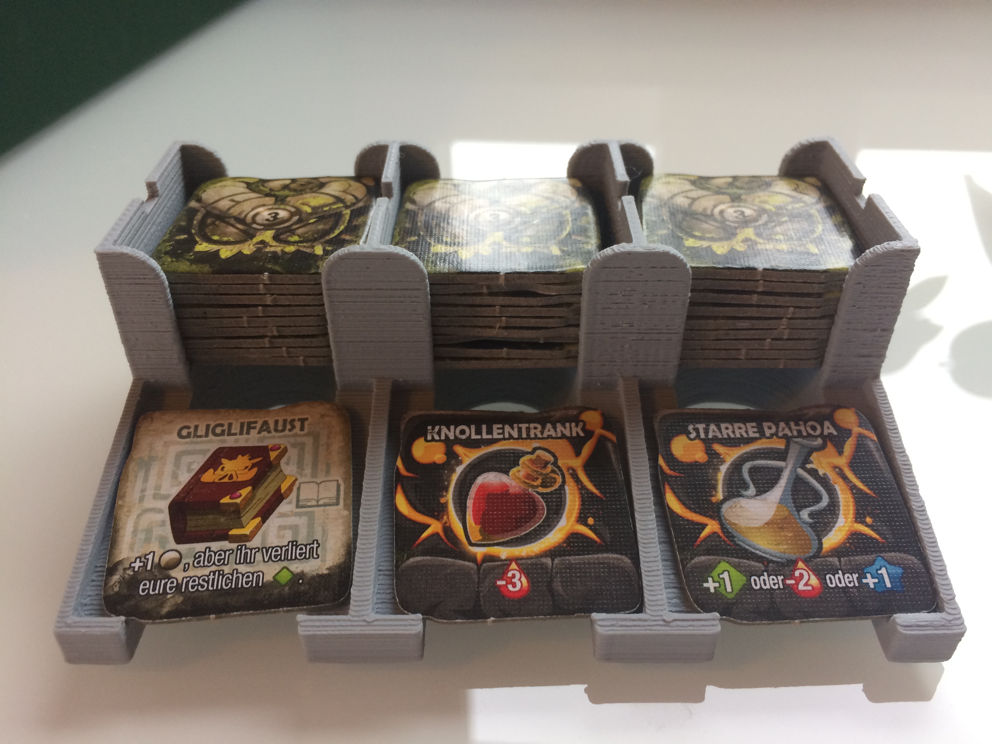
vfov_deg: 48.2
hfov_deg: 61.7
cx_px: 496
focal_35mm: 29
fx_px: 831
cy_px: 372
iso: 100
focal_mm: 4.15
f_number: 2.2
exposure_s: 1/33
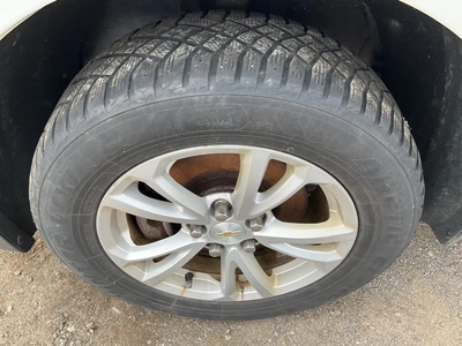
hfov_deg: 61.7
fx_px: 387
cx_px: 231
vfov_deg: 48.2
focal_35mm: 29
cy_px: 173
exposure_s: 1/305
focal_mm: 3
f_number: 1.8
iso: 25
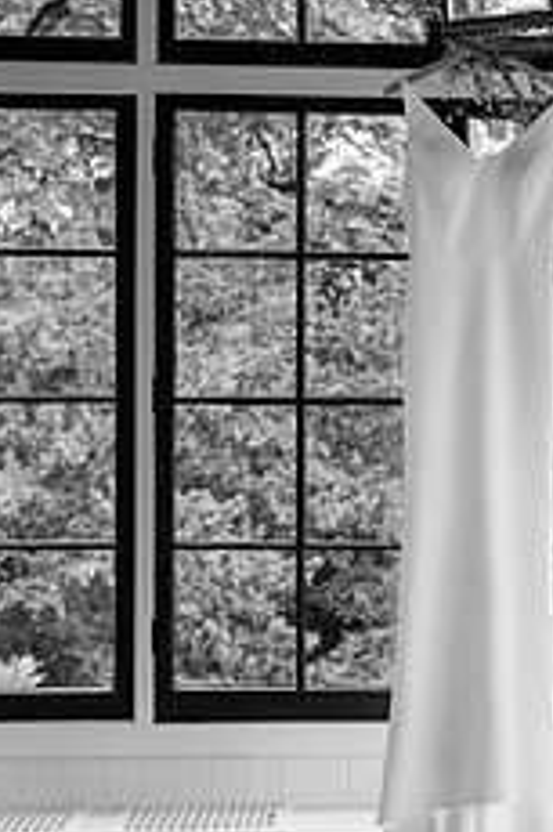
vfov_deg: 21.7
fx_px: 2169
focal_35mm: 94
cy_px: 387
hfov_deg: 14.4
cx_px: 492
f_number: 4
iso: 500
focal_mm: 48
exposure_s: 1/320
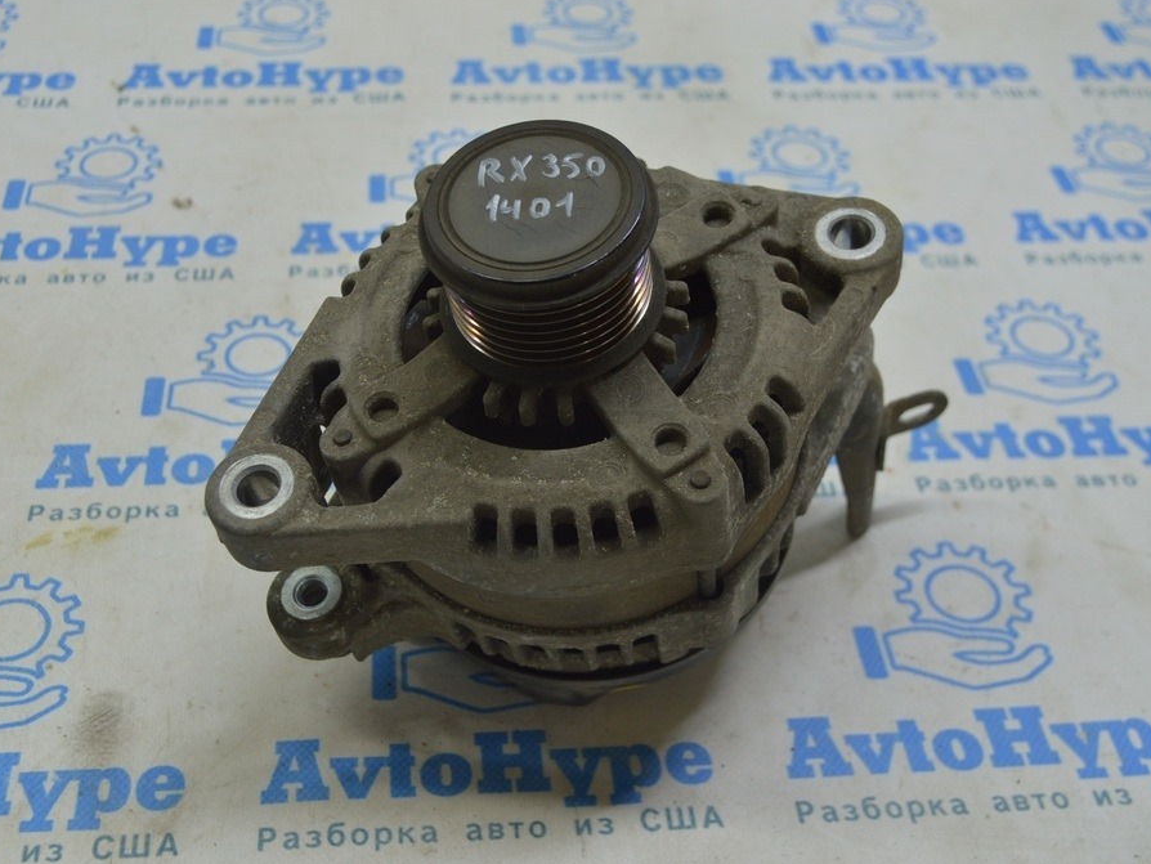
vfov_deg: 32.5
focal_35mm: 45
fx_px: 1482
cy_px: 432
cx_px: 503
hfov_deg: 42.4
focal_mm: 27
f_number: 5.6
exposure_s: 1/40
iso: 400
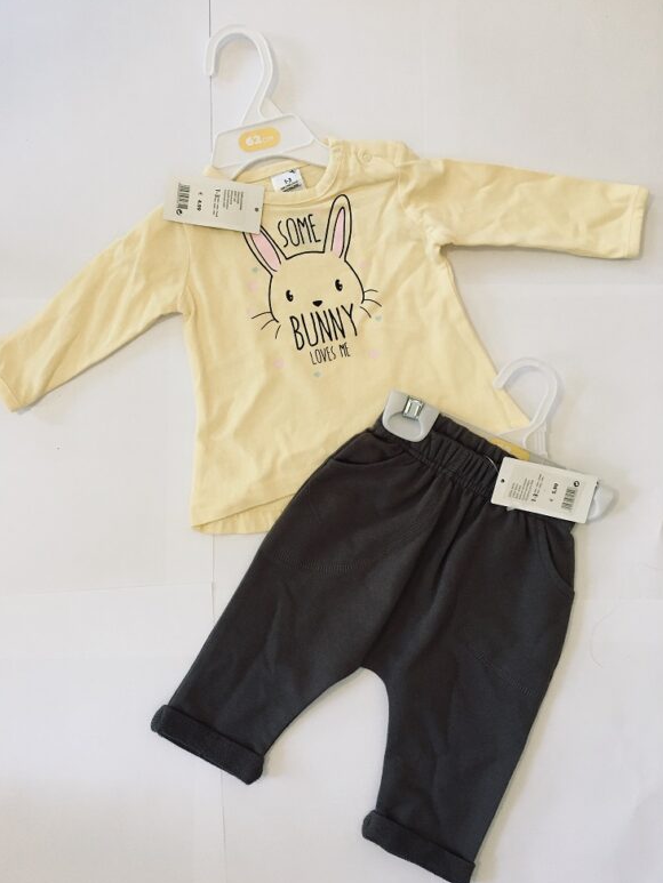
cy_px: 450
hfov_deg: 46.8
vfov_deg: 60.0
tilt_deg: -87.0
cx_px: 323
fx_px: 766
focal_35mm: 30
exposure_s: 1/33
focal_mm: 4.15
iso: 160
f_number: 2.2
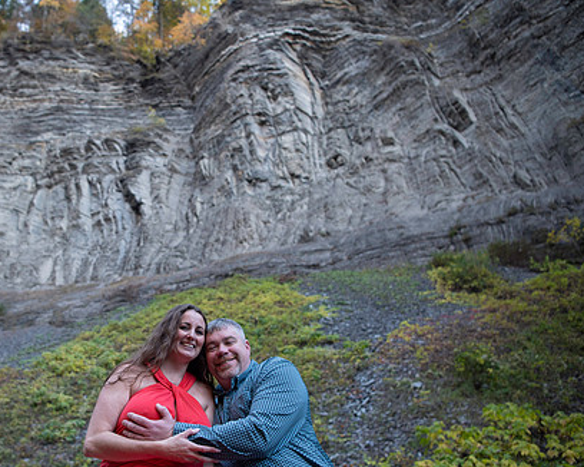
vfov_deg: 45.7
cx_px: 193
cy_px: 255
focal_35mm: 32
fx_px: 553
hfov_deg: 54.5
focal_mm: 24
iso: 640
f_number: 2.8
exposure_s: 1/320
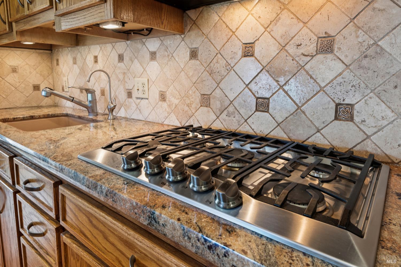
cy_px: 134
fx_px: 245
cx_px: 200
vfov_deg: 57.2
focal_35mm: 22
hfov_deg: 78.6
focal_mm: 22
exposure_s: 1/3.33
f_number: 11
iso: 320
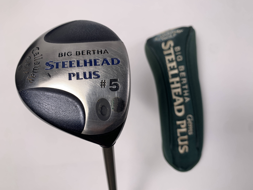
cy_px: 95
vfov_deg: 53.1
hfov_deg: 67.3
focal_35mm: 26
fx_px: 190
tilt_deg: -82.4
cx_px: 126
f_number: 1.8
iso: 25
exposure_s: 1/263
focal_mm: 4.25
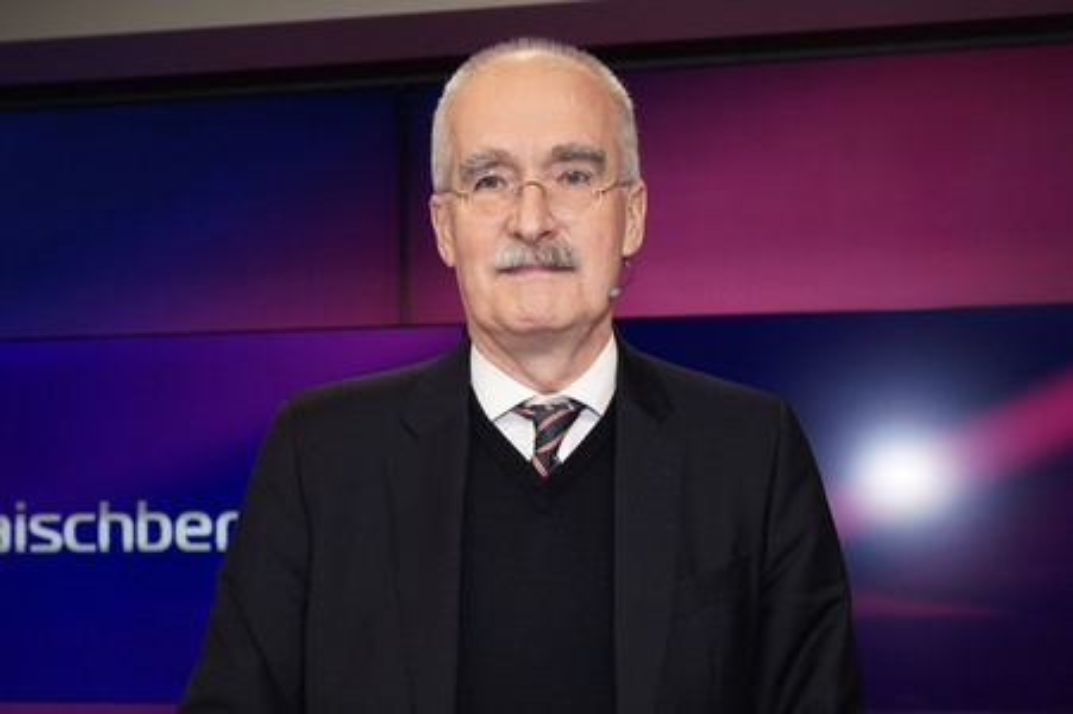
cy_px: 357
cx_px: 536
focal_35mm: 32
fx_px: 953
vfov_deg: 41.1
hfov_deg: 58.8
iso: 2000
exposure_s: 1/160
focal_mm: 32
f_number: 5
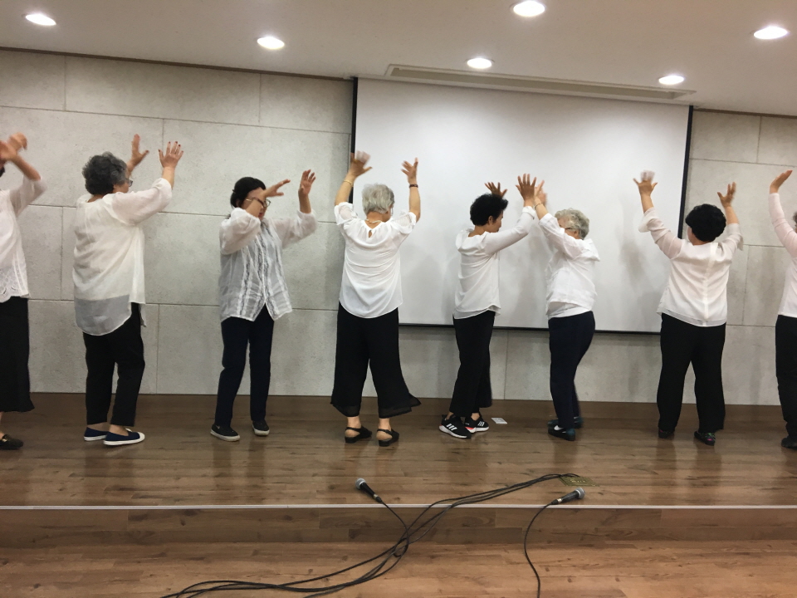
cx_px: 398
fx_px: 668
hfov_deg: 61.7
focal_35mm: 29
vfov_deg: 48.2
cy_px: 299
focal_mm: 4.15
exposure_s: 1/30
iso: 64
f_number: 2.2
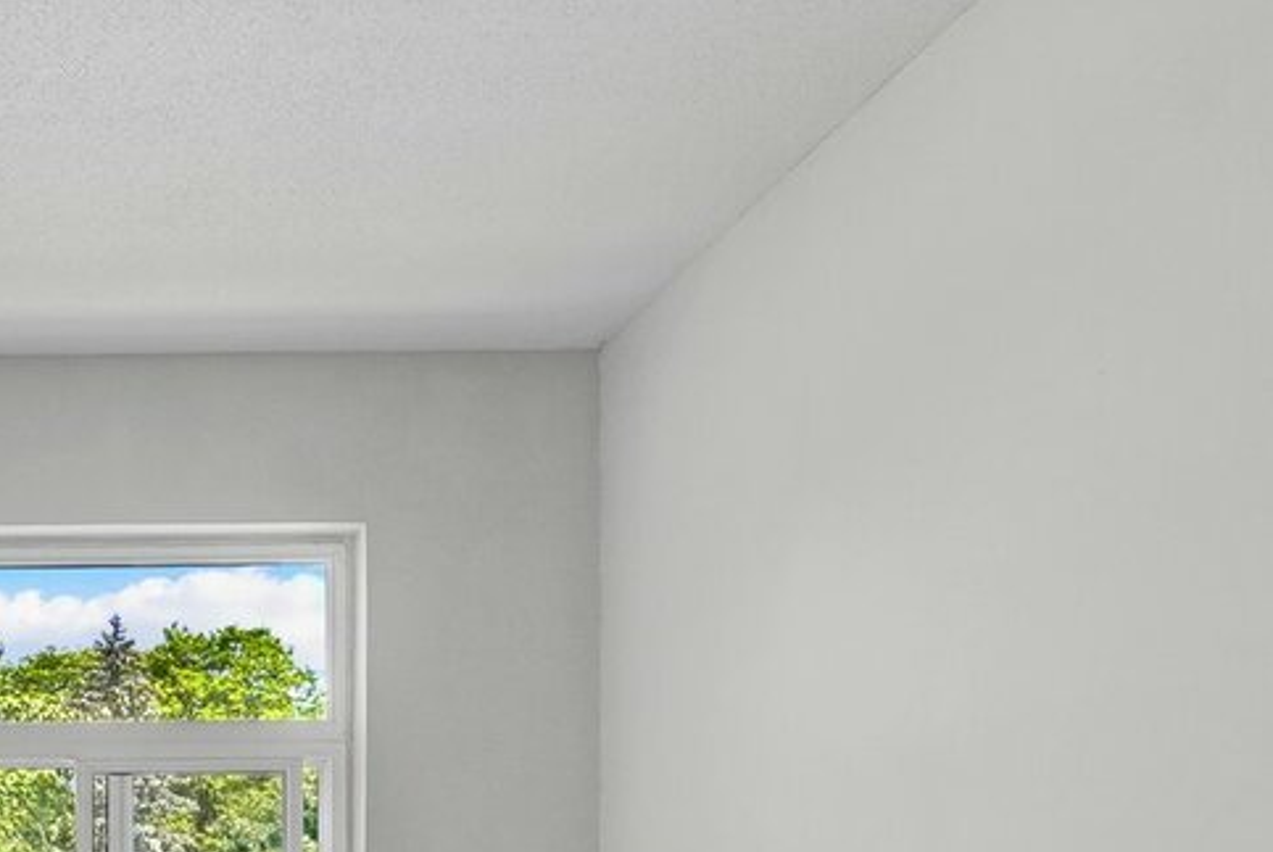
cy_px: 923
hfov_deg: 34.1
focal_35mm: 52
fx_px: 1845
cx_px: -49
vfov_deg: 24.4
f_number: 8
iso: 400
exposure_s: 1/50
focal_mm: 14.6
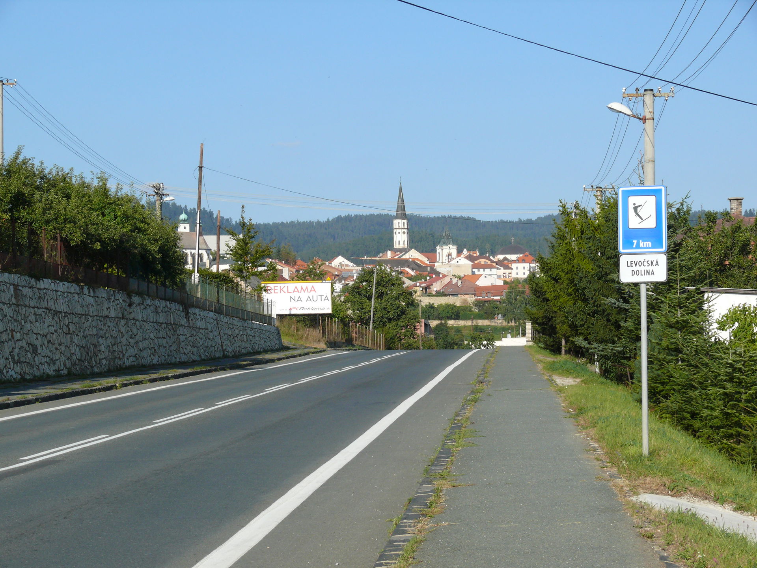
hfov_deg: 19.4
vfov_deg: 14.6
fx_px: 2209
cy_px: 284
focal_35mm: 101
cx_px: 378
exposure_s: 1/400
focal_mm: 21.3
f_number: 6.3
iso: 100
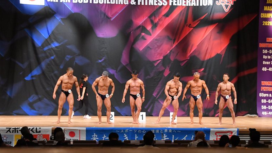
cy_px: 90
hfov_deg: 21.4
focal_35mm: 100
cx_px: 139
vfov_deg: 12.1
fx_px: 721
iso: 7200
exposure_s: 1/400
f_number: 5.6
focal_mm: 62
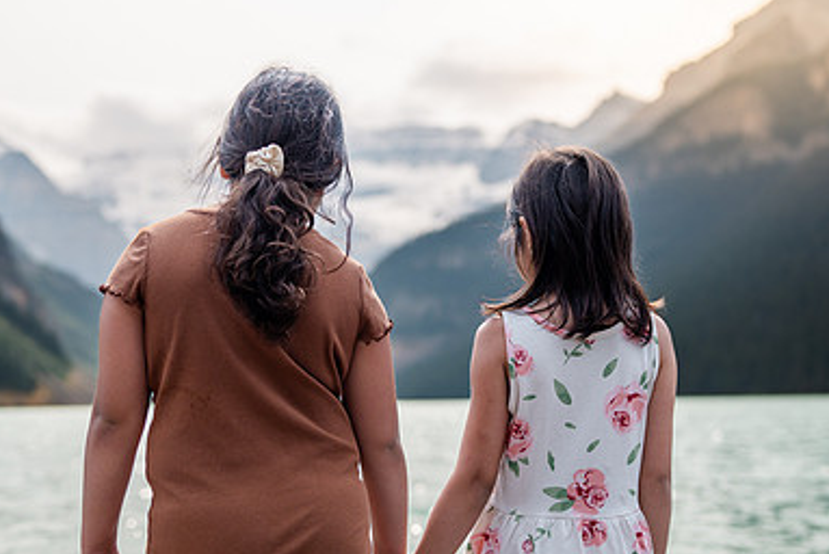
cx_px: 385
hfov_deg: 37.5
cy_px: 371
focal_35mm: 53
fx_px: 1221
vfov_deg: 25.4
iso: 200
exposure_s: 1/6400
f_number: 2
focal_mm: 35
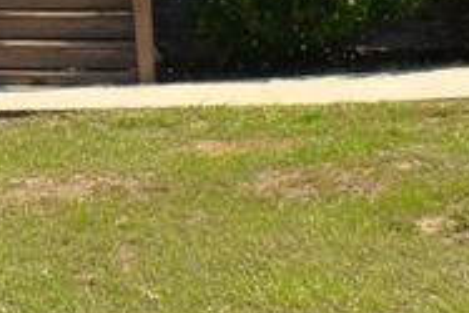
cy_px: -204
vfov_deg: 8.2
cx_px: -241
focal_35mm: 164
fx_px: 2138
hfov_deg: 11.9
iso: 100
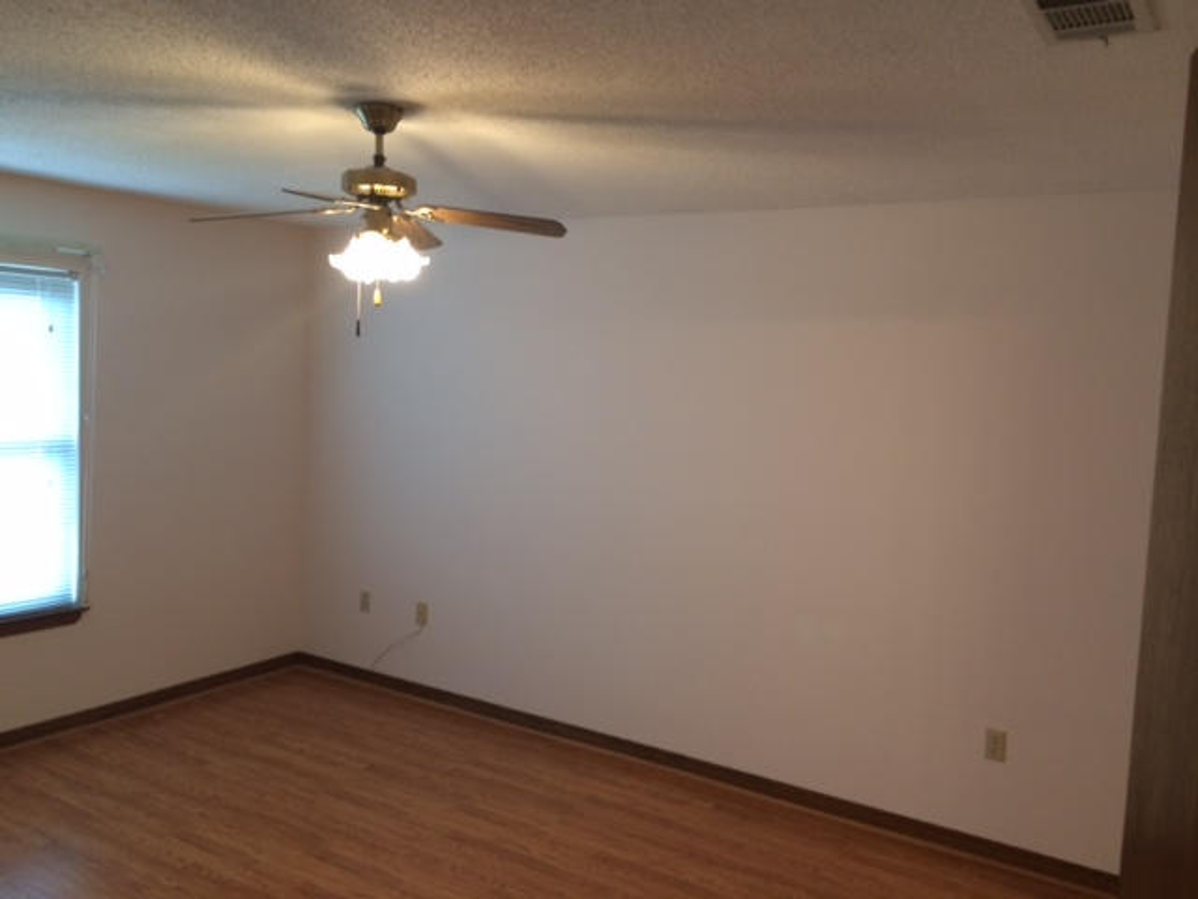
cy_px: 450
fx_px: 1038
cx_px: 599
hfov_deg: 60.0
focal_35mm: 30
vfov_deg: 46.8
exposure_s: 1/30
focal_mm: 4.12
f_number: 2.2
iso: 100
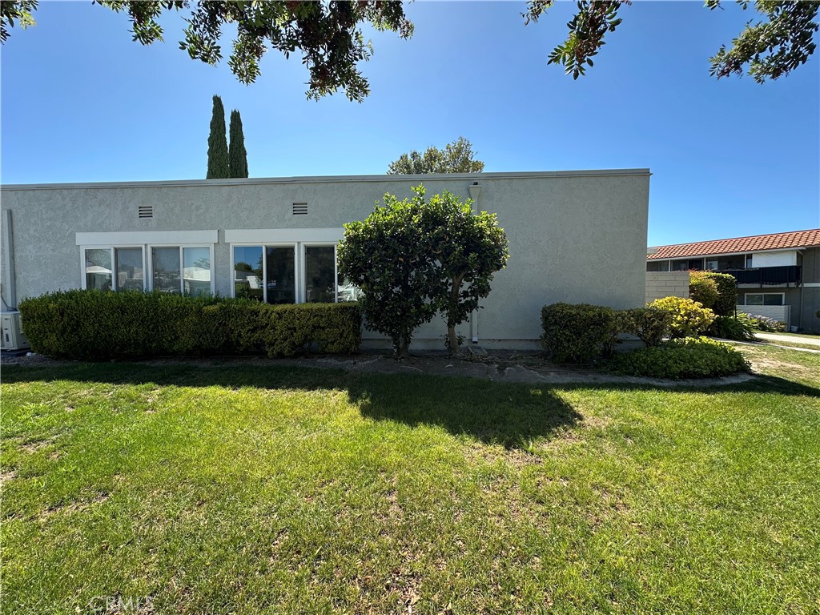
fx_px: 332
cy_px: 308
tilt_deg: -1.1
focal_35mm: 14
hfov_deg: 102.1
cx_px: 410
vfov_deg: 85.7
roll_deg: -0.3
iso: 40
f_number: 2.2
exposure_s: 1/358
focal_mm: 2.22
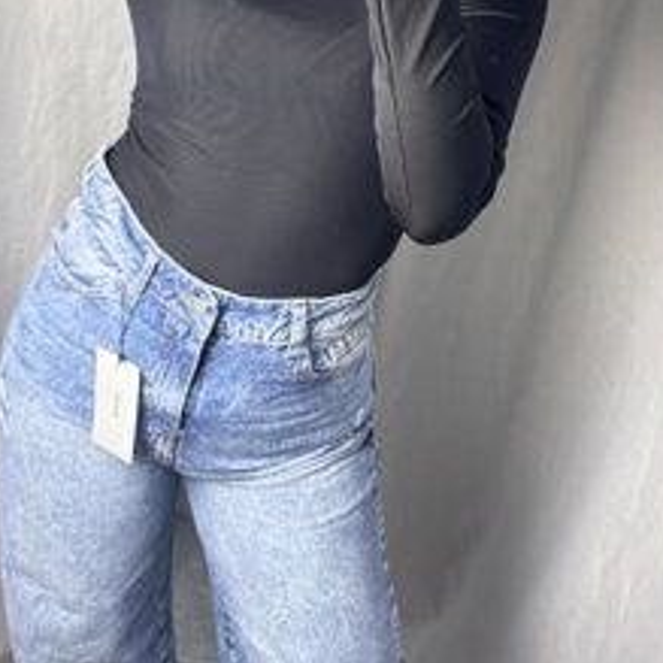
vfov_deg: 30.3
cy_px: 219
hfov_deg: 30.5
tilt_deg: -25.3
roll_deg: -7.9
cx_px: 291
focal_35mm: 56
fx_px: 1213
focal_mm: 5.96
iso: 50
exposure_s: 1/100
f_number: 1.6
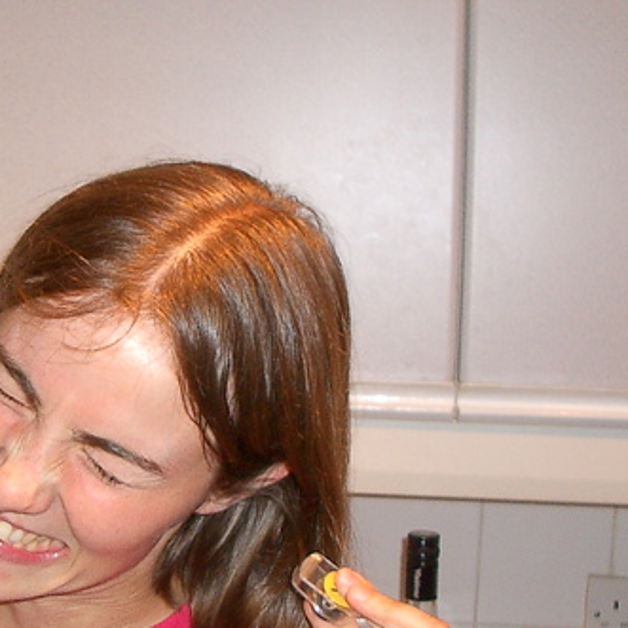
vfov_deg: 23.3
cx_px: 59
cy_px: 412
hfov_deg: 22.8
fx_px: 1519
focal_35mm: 74
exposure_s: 1/40
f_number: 2.6
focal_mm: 5.8
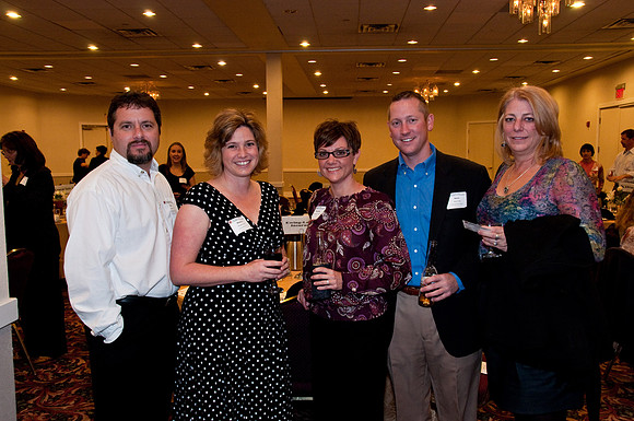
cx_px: 317
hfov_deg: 57.3
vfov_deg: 39.9
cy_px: 210
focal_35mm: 33
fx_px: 580
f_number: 6.3
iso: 640
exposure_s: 1/30
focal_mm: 22
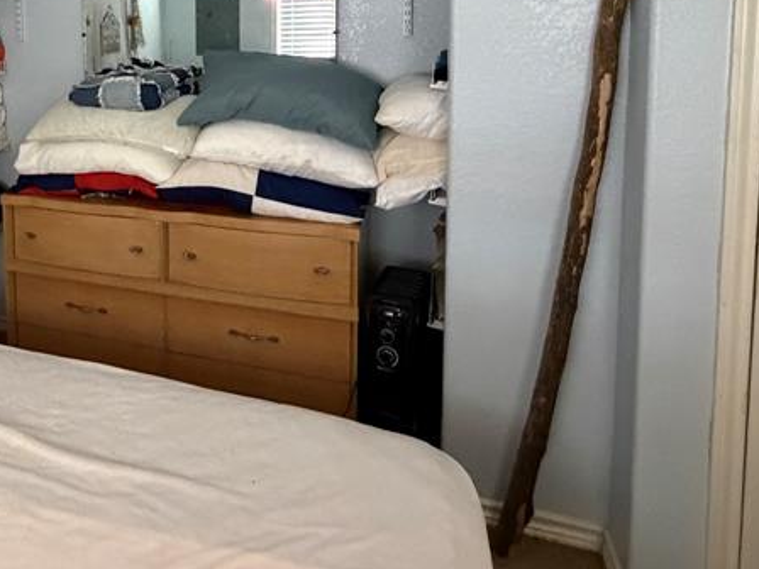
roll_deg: +2.6
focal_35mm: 32
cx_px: 129
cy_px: 83
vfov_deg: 41.5
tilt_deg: -4.3
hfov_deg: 52.3
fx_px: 702
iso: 1000
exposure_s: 1/60
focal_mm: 2.22
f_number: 2.2
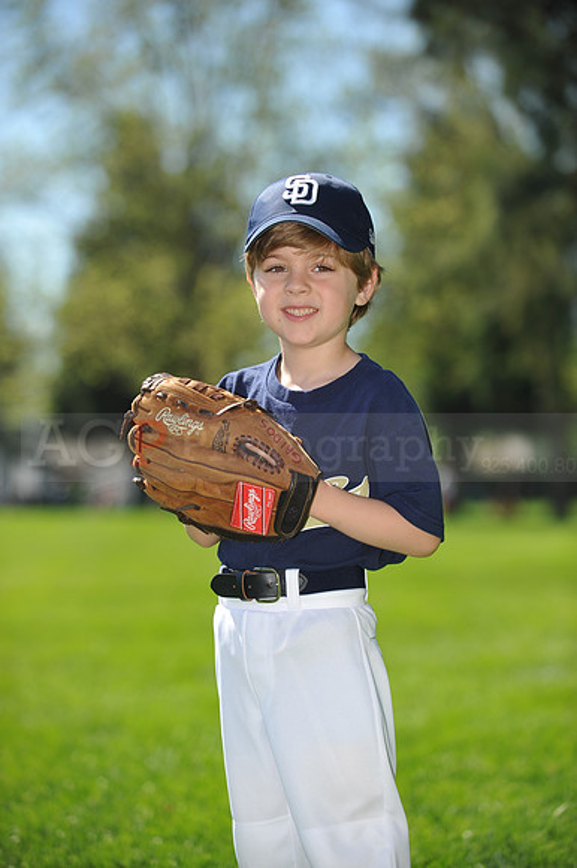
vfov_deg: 17.1
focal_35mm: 120
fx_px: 2888
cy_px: 434
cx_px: 288
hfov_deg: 11.4
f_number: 4
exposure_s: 1/1250
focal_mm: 120
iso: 200
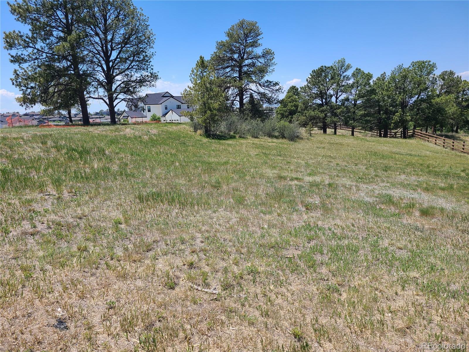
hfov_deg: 67.3
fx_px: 352
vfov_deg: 53.1
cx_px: 234
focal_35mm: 26
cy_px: 176
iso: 40
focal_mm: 5.4
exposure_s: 1/2005
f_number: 1.8
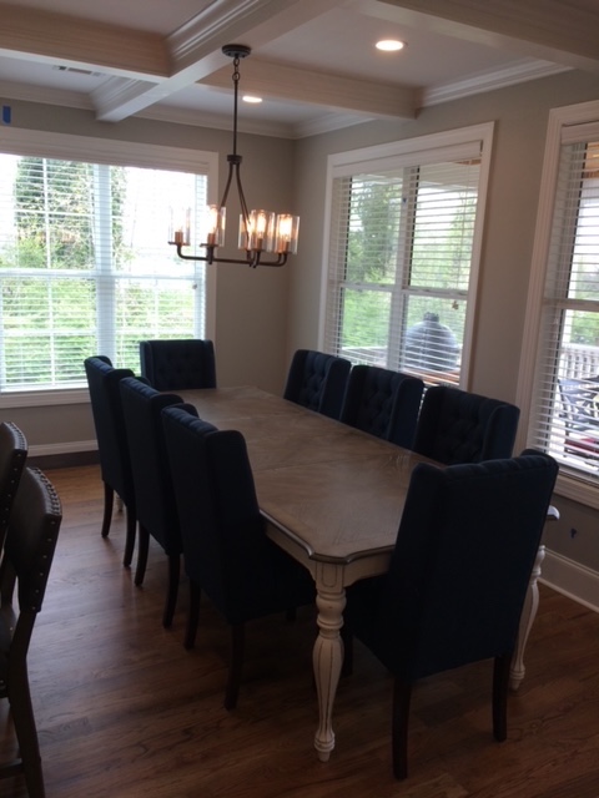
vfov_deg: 61.7
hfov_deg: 48.2
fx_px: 669
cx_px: 300
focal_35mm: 29
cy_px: 399
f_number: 2.2
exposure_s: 1/120
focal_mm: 4.15
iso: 50
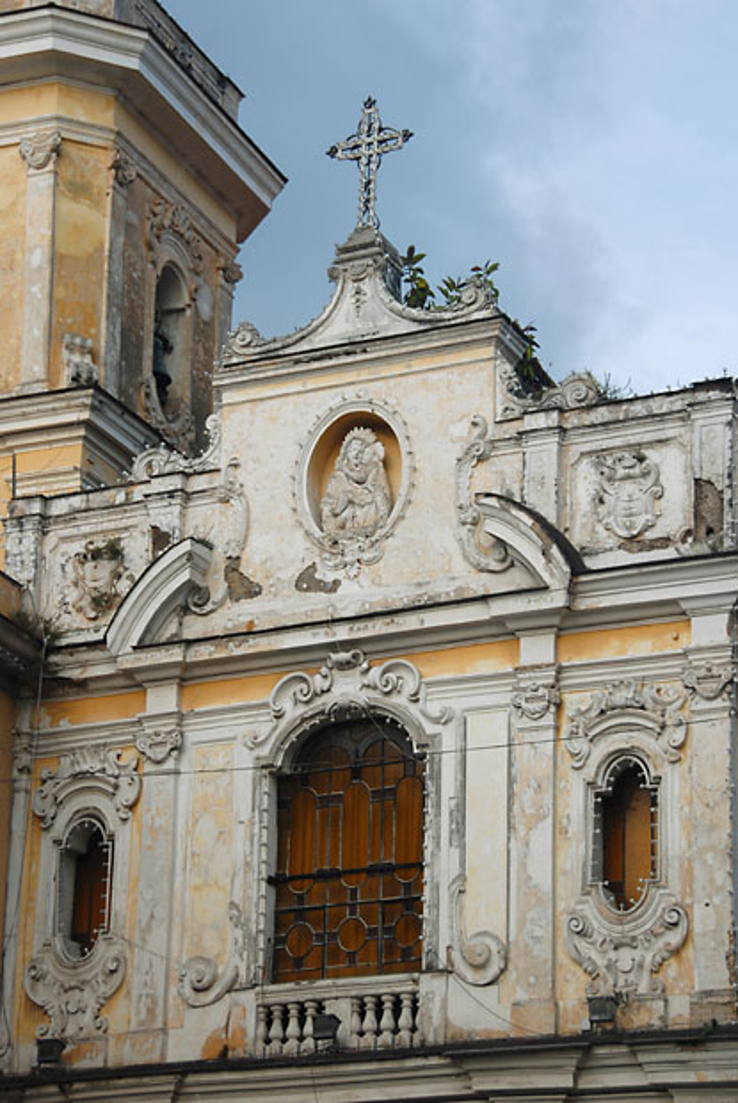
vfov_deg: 22.6
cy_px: 552
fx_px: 2760
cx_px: 369
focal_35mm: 90
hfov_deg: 15.2
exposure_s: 1/100
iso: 100
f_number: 4.8
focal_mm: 60
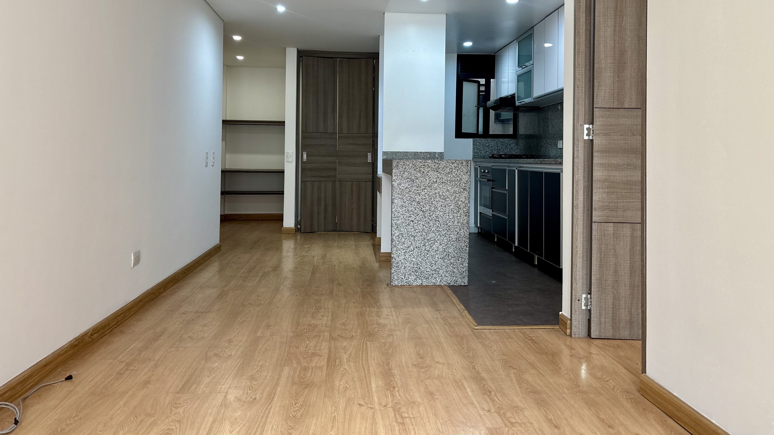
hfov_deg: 66.1
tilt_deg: +0.7
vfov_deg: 39.7
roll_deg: -0.9
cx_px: 381
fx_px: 595
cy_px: 145
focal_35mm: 29
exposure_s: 1/60
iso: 100
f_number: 1.6
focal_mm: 5.96
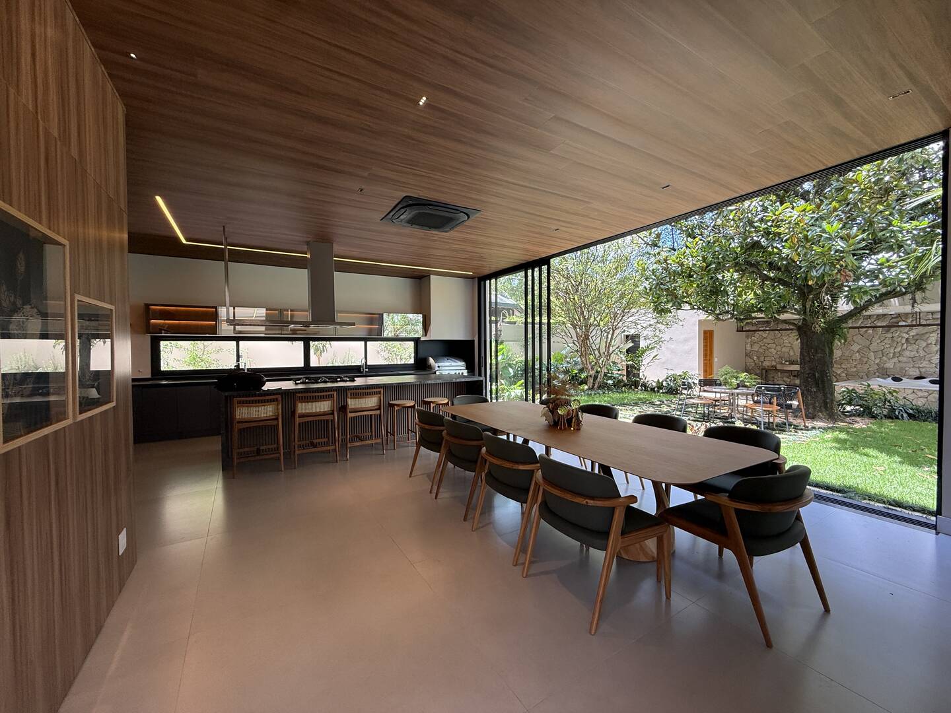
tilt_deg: -0.3
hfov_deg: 102.1
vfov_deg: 85.7
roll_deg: +0.6
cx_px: 476
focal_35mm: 14
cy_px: 356
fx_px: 385
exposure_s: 1/112
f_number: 2.2
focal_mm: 2.22
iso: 64
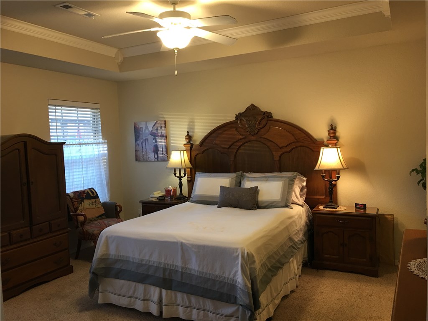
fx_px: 359
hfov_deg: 61.7
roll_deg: +1.7
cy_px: 160
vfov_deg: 48.2
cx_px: 214
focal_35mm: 29
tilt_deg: -2.2
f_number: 2.2
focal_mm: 4.15
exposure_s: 1/15
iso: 40
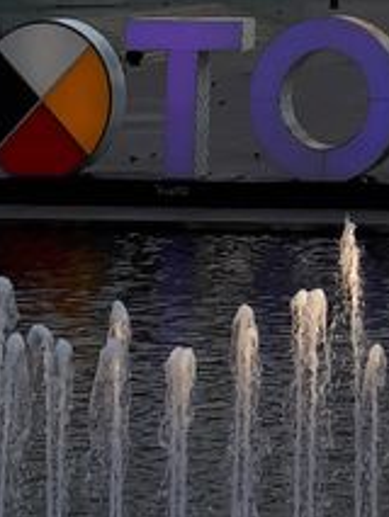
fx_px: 2275
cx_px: 644
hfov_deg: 9.4
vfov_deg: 11.6
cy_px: -546
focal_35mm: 152
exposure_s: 1/410
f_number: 1.9
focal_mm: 3.6
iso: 40
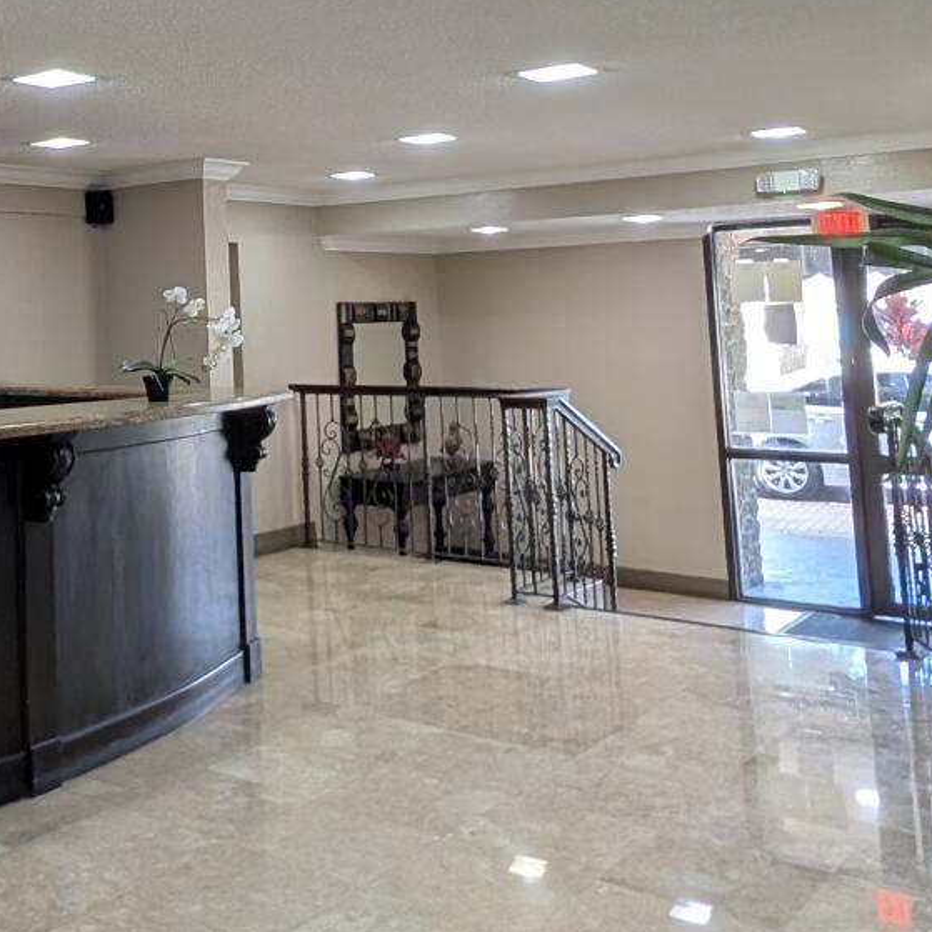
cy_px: 207
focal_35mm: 38
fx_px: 1158
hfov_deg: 39.7
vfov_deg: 42.2
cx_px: 46
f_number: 1.7
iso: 55
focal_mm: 2.02
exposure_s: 1/40
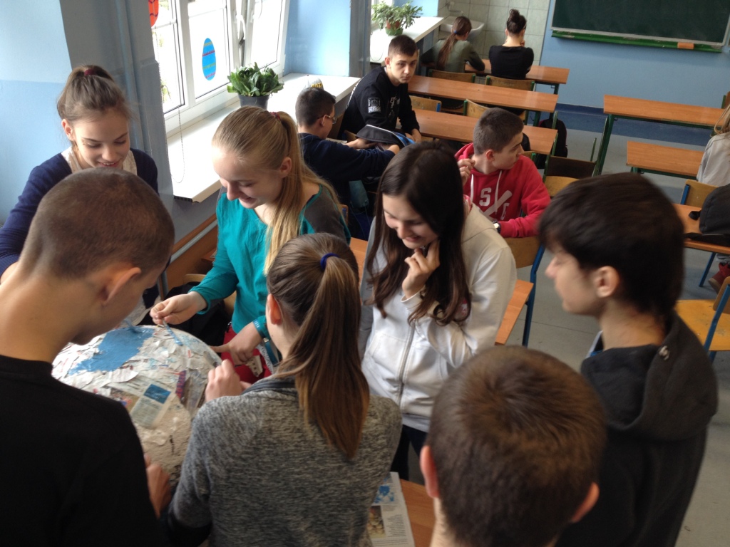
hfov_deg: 52.6
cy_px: 274
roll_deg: -1.8
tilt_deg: -30.0
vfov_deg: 40.7
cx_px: 365
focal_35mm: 35
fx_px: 738
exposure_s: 1/40
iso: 50
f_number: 2.4
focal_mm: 4.28
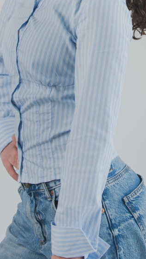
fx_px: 1081
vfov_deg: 13.6
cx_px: 98
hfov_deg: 7.7
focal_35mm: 157
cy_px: 46
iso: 200
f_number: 3.5
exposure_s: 1/200
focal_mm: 82
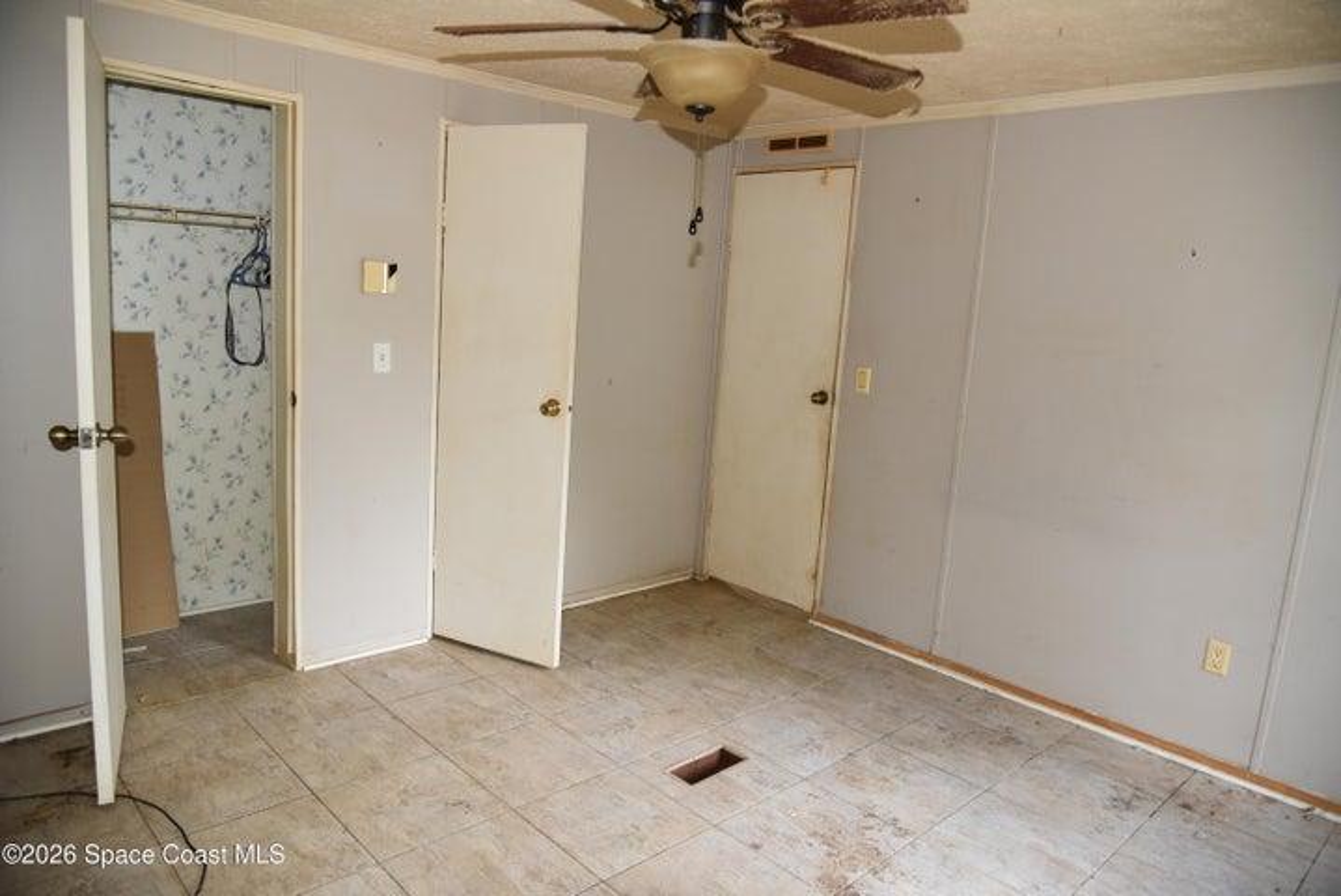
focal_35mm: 24
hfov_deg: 73.7
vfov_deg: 53.2
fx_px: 894
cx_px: 670
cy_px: 448
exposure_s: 1/60
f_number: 4
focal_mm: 24
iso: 1000
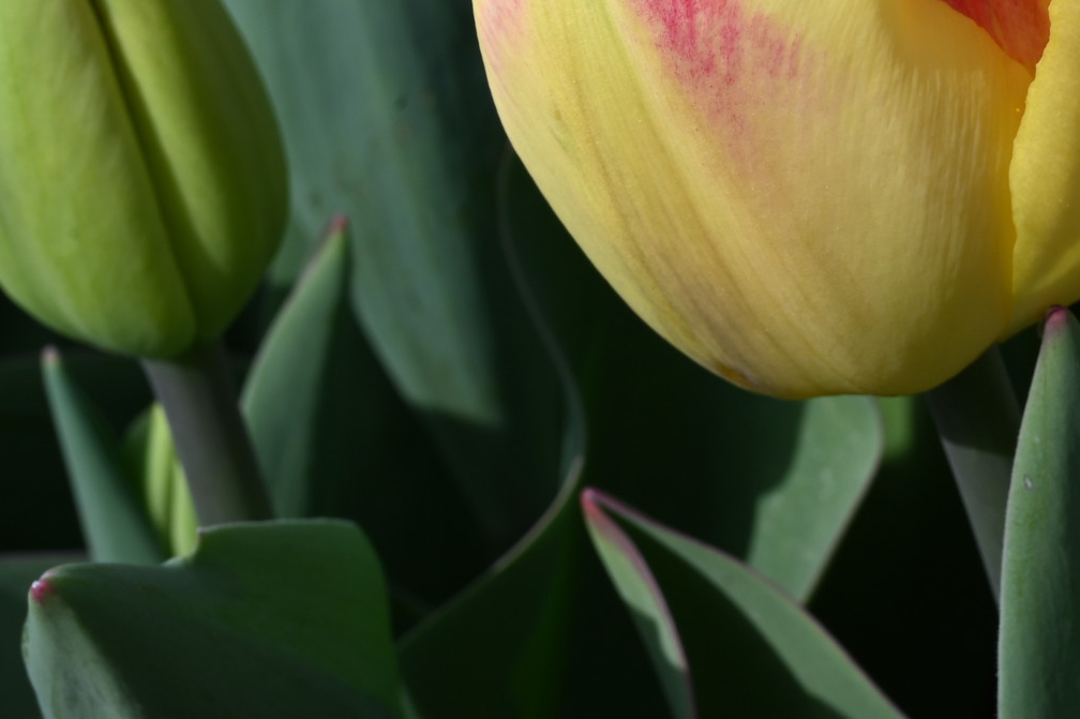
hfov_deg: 20.4
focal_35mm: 99
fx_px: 2968
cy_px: 49
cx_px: 889
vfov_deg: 13.7
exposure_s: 1/100
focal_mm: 52
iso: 100
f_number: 16
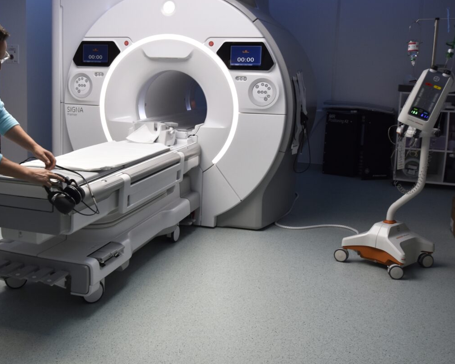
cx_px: 158
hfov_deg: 42.4
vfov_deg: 34.8
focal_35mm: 43
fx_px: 579
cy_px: 155
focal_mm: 20
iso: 400
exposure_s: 1/100
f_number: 5
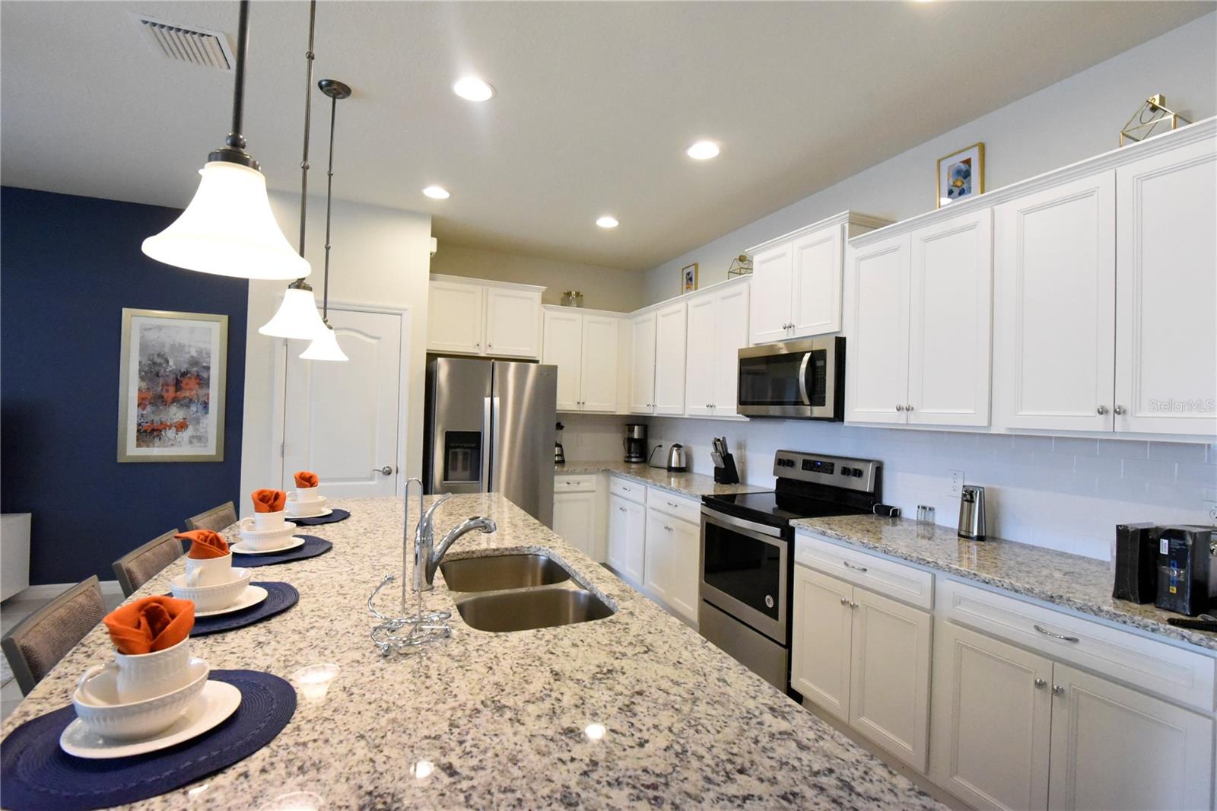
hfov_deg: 96.7
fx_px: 541
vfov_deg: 73.7
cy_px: 406
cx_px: 608
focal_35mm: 16
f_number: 8
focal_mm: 16
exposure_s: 1/640
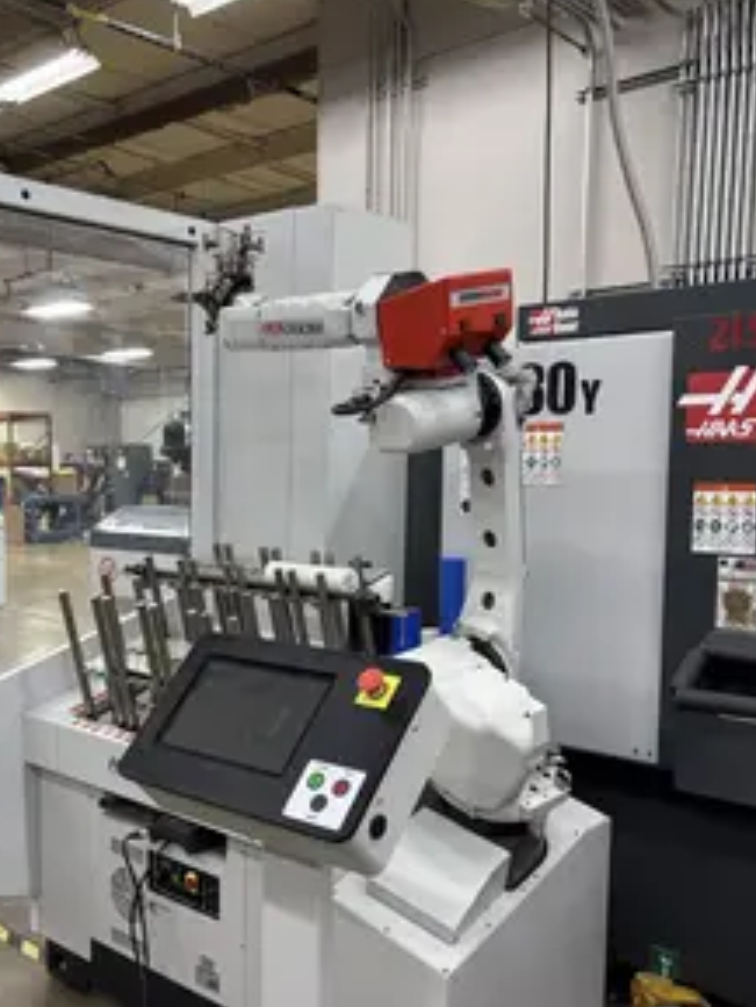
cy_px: 561
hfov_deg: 39.2
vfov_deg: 51.2
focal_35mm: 36
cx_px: 247
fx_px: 1048
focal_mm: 6
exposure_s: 1/120
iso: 160
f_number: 1.6
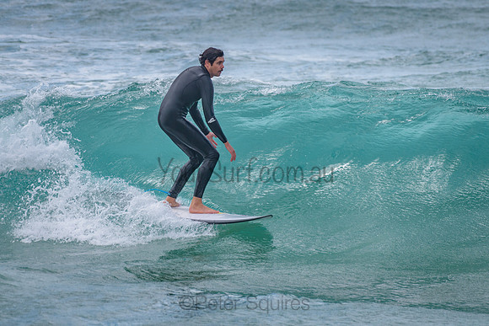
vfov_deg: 2.2
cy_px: 156
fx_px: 8327
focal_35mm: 613
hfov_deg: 3.4
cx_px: 218
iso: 140
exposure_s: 1/1600
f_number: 5.6
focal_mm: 500
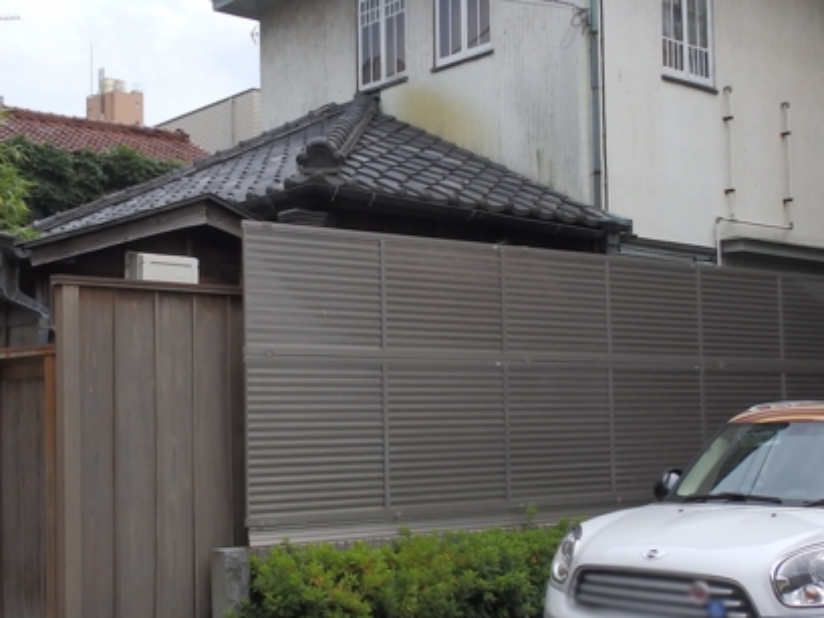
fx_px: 1024
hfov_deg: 43.2
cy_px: 242
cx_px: 272
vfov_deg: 33.5
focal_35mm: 43
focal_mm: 4
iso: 80
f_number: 4.5
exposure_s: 1/500
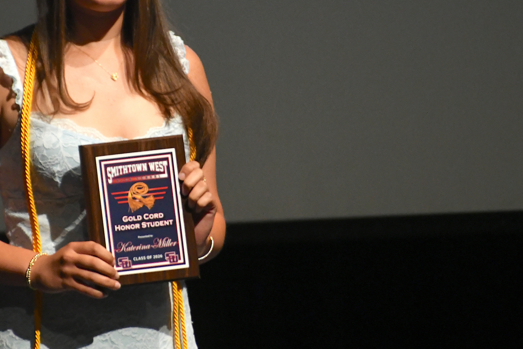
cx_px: 153
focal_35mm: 666
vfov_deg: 2.1
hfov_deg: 3.1
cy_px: 122
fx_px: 9674
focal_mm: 270
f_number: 6.3
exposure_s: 1/200
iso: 5000
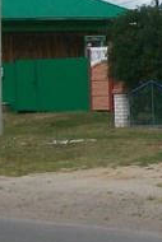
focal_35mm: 177
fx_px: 1192
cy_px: -24
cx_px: 304
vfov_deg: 11.4
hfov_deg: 7.5
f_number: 4.8
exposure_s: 1/640
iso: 80
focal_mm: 6
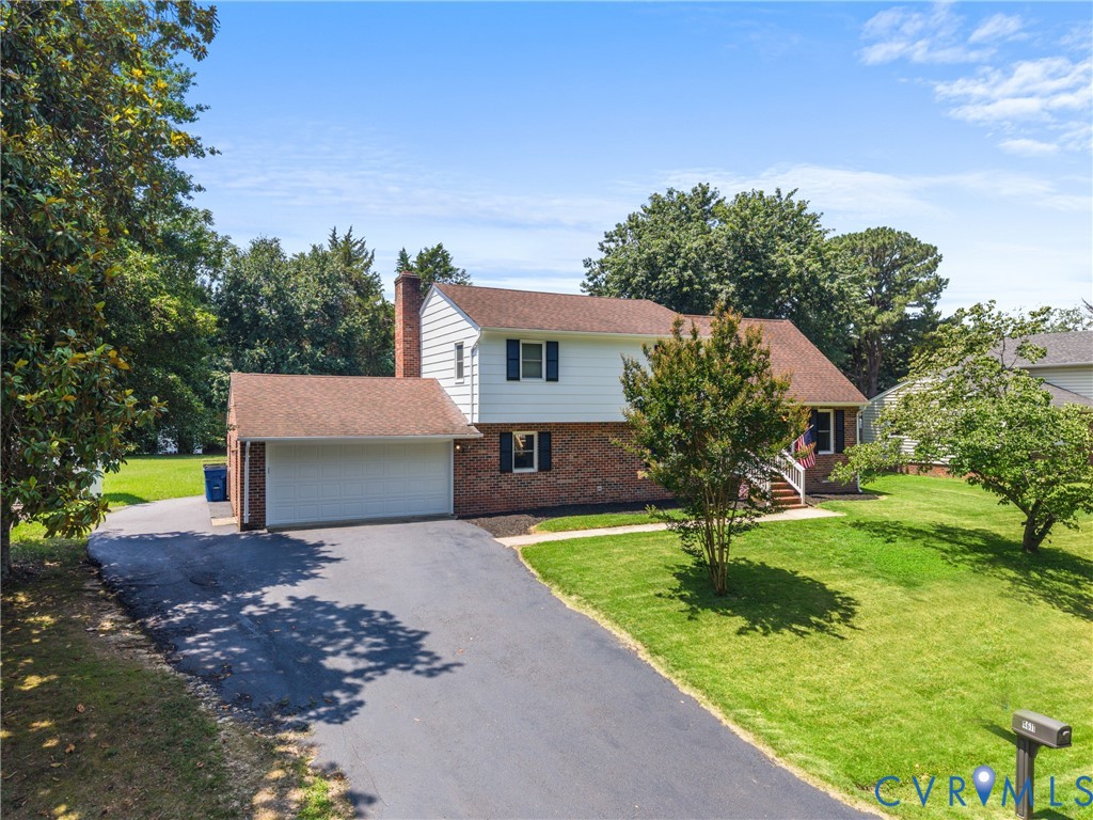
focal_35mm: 24
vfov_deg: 56.8
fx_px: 758
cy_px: 410
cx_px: 546
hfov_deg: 71.6
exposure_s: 1/1000
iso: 100
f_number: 1.8
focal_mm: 8.67
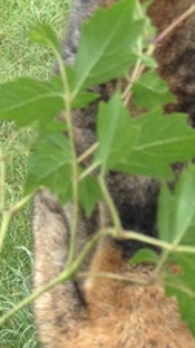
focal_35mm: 159
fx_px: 1462
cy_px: -336
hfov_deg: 7.6
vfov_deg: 12.1
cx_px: 187
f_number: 2.4
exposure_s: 1/339
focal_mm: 4.28
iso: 50
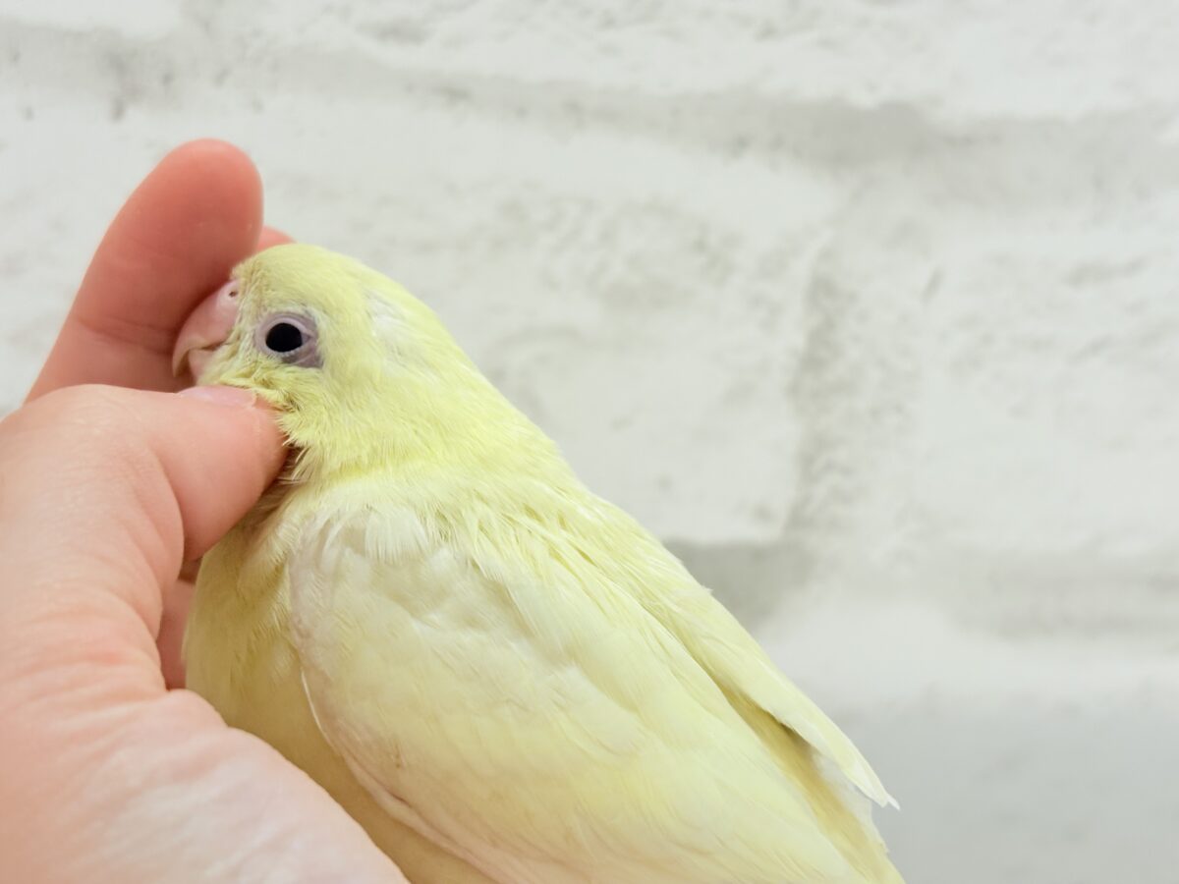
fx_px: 1771
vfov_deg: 28.0
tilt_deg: -14.4
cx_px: 590
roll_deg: -5.2
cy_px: 442
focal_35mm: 52
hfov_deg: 36.8
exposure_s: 1/100
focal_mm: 5.96
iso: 80
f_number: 1.6
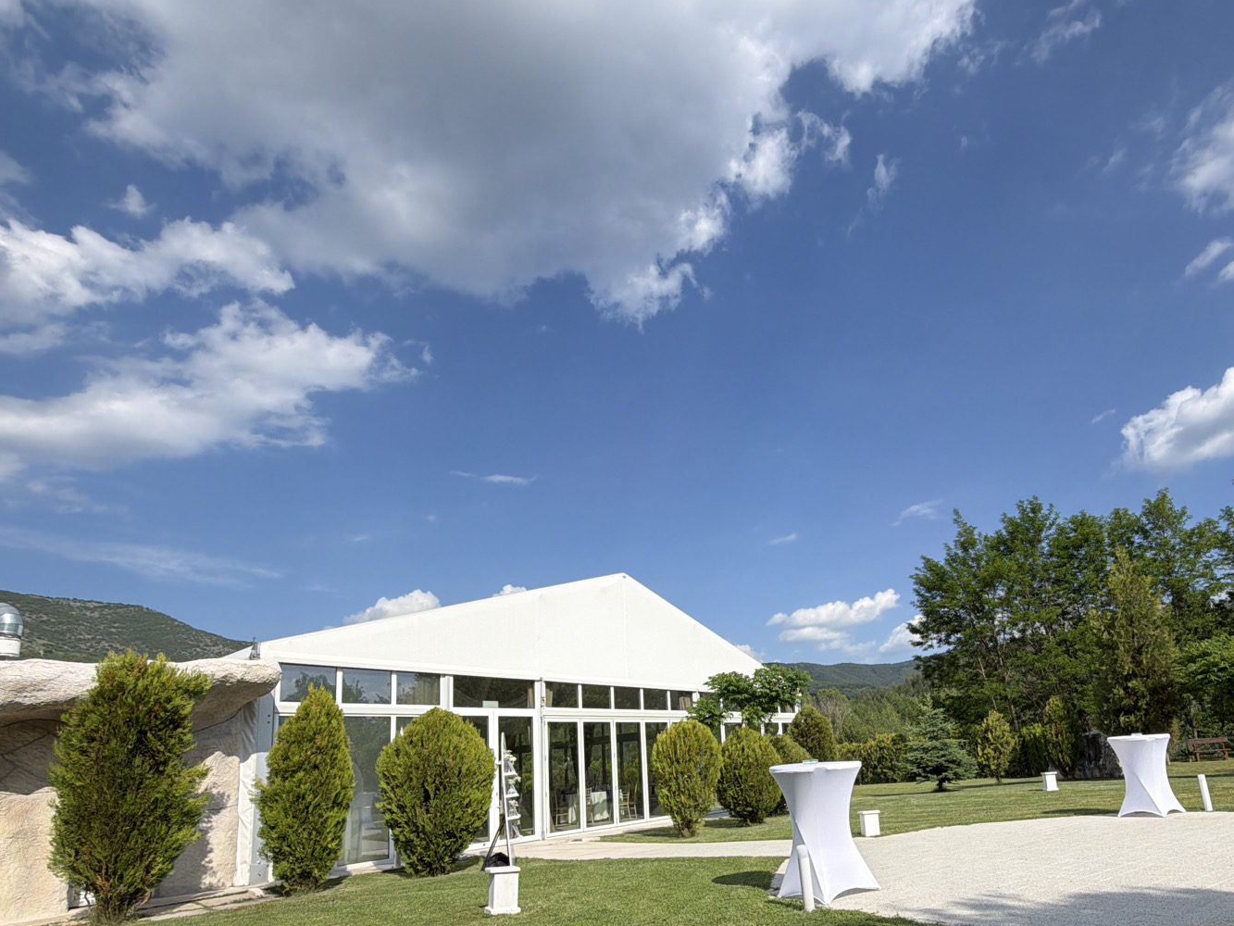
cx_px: 769
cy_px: 632
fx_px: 749
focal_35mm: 21
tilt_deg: +10.3
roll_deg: +4.4
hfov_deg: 77.6
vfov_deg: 61.6
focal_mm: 2.22
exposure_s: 1/1087
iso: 20
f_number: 2.2
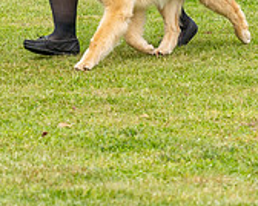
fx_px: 2654
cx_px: 79
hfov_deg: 5.6
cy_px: -135
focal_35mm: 348
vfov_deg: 4.4
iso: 400
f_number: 4.5
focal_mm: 92
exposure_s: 1/640
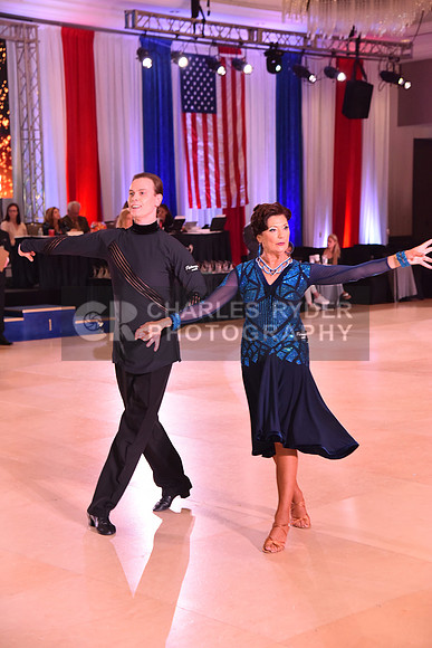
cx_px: 216
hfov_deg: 20.6
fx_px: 1187
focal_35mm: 66
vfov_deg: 30.5
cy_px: 324
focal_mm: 66
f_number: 5
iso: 2500
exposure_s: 1/250
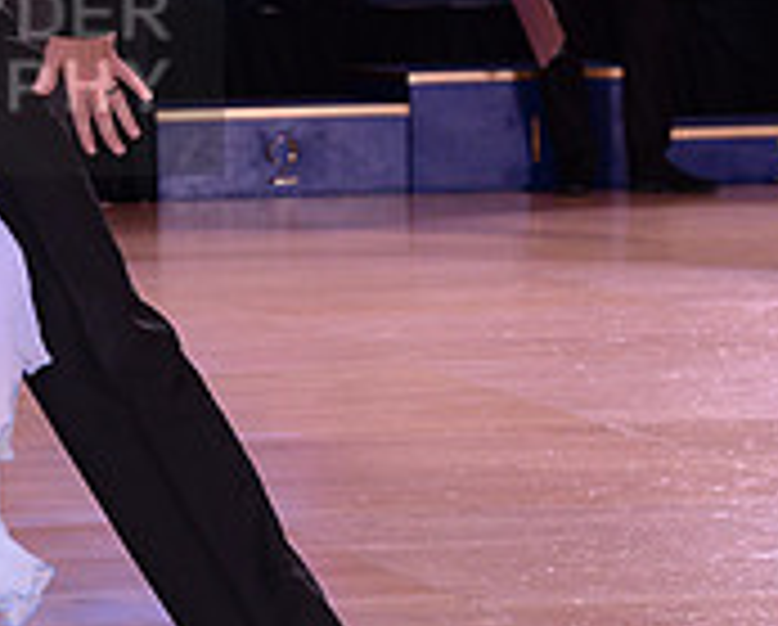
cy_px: 56
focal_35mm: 207
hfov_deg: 9.1
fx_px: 4774
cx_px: -265
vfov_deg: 7.5
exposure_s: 1/250
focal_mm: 66
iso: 2000
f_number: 5
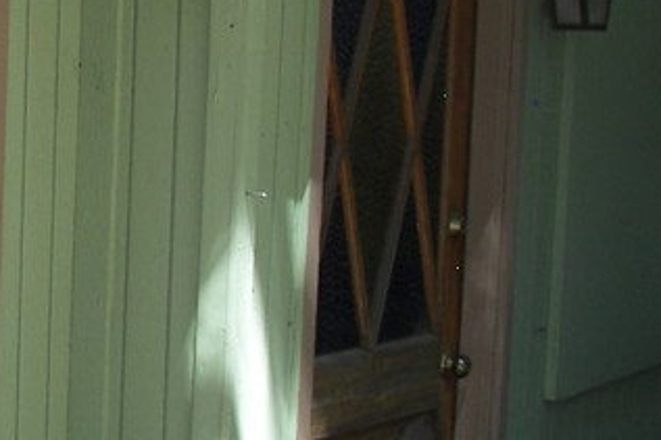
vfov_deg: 11.3
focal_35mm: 121
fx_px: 2220
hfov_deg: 16.4
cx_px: -96
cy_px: 256
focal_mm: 6
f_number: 2.8
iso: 50
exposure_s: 1/80
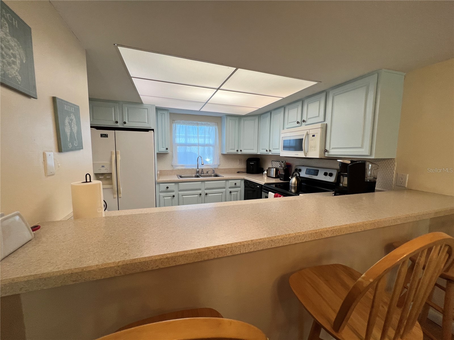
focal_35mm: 13
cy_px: 170
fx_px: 170
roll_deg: +0.0
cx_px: 227
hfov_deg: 106.2
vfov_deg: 89.9
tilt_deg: -6.0
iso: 100
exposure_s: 1/120
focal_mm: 1.57
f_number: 1.8
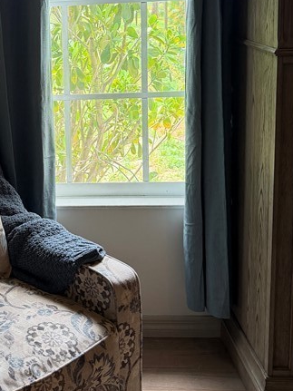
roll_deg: +2.4
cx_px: -1
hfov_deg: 24.5
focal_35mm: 57
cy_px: 89
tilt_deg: -9.6
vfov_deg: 33.0
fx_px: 644
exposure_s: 1/121
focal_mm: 6.76
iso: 160
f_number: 1.78
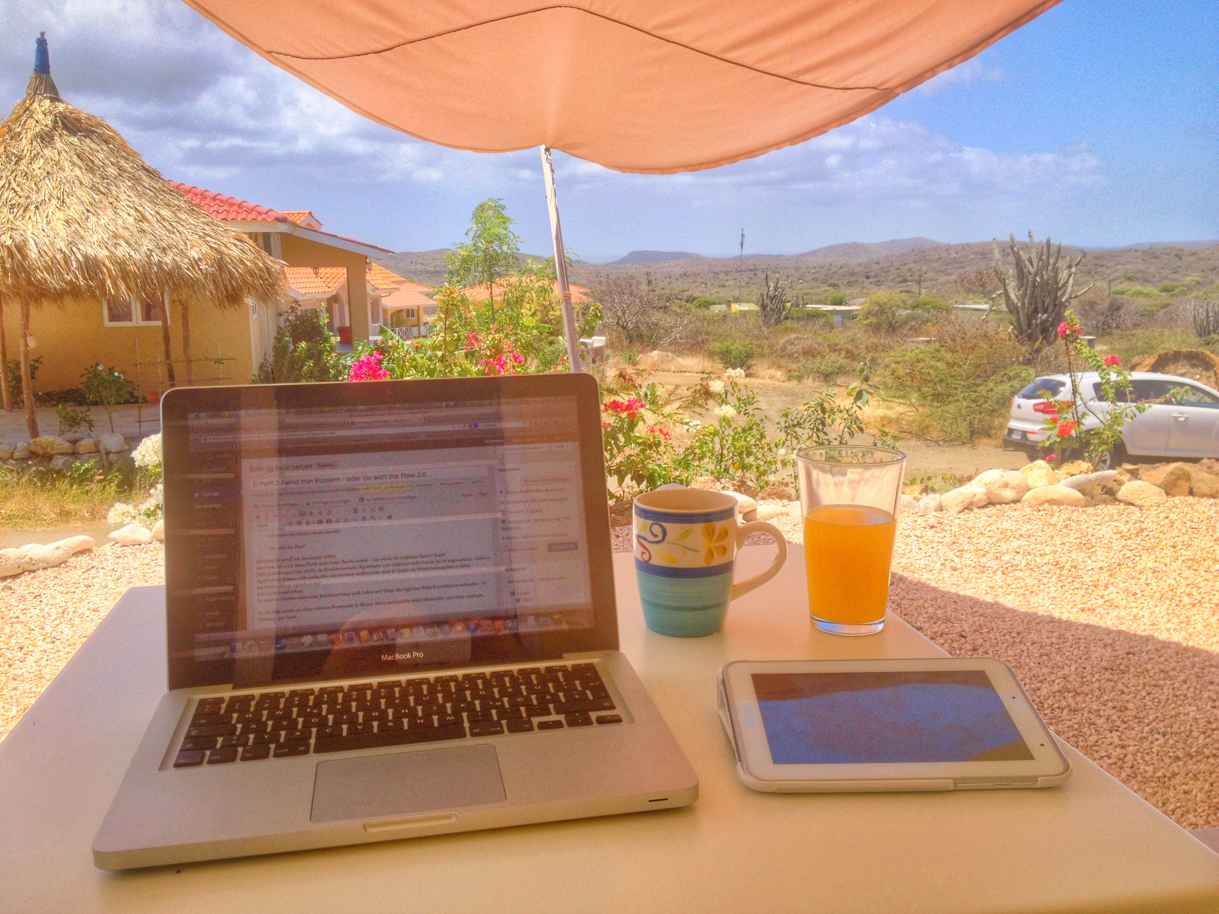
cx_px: 610
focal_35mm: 35
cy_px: 457
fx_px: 1233
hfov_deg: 52.6
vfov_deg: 40.7
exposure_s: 1/905
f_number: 2.4
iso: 50
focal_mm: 4.28
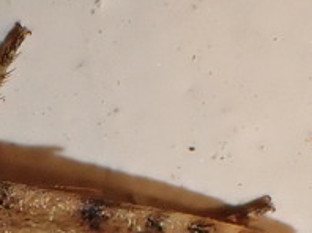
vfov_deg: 5.9
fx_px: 2251
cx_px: -116
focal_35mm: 250
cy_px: 331
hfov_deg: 7.8
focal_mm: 10.35
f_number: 5
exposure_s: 1/250
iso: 320
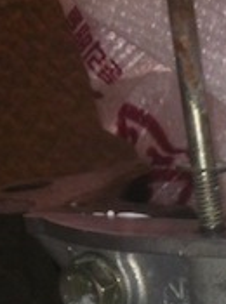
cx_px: 438
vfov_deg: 11.3
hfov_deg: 9.1
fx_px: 1349
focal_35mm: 154
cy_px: 657
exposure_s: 1/20
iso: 80
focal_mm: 3.85
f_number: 2.8
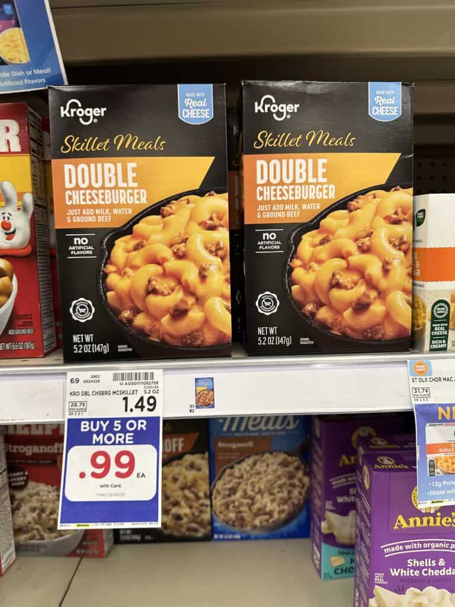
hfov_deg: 56.8
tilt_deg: -8.1
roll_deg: +1.3
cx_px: 228
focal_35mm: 24
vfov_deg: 71.6
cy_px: 304
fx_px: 421
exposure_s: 1/63
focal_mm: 6.86
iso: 160
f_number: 1.78
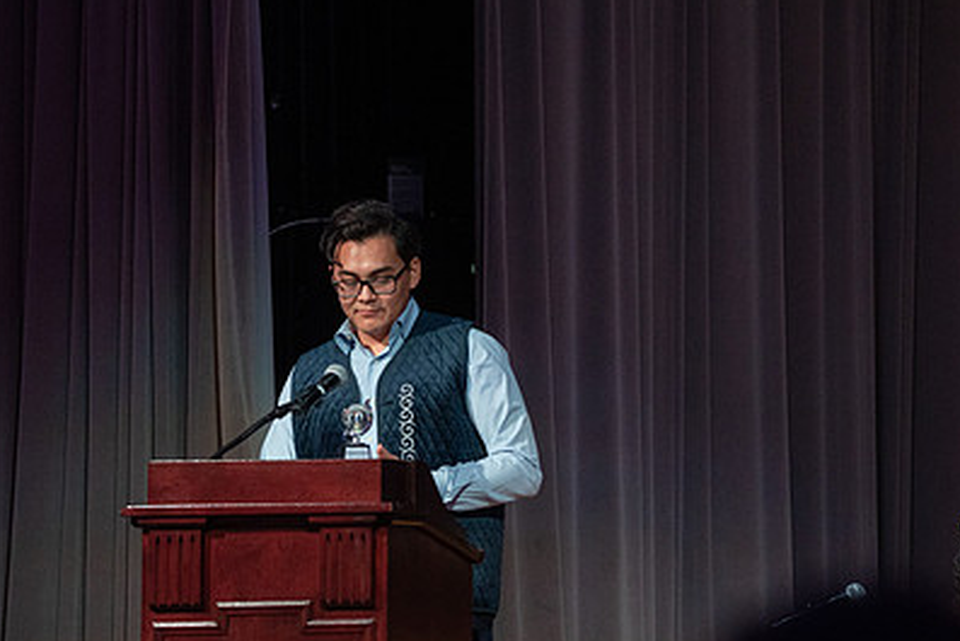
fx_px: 7816
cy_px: 282
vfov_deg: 4.7
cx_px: 590
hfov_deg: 7.0
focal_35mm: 293
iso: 2000
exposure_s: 1/250
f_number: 4
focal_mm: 200
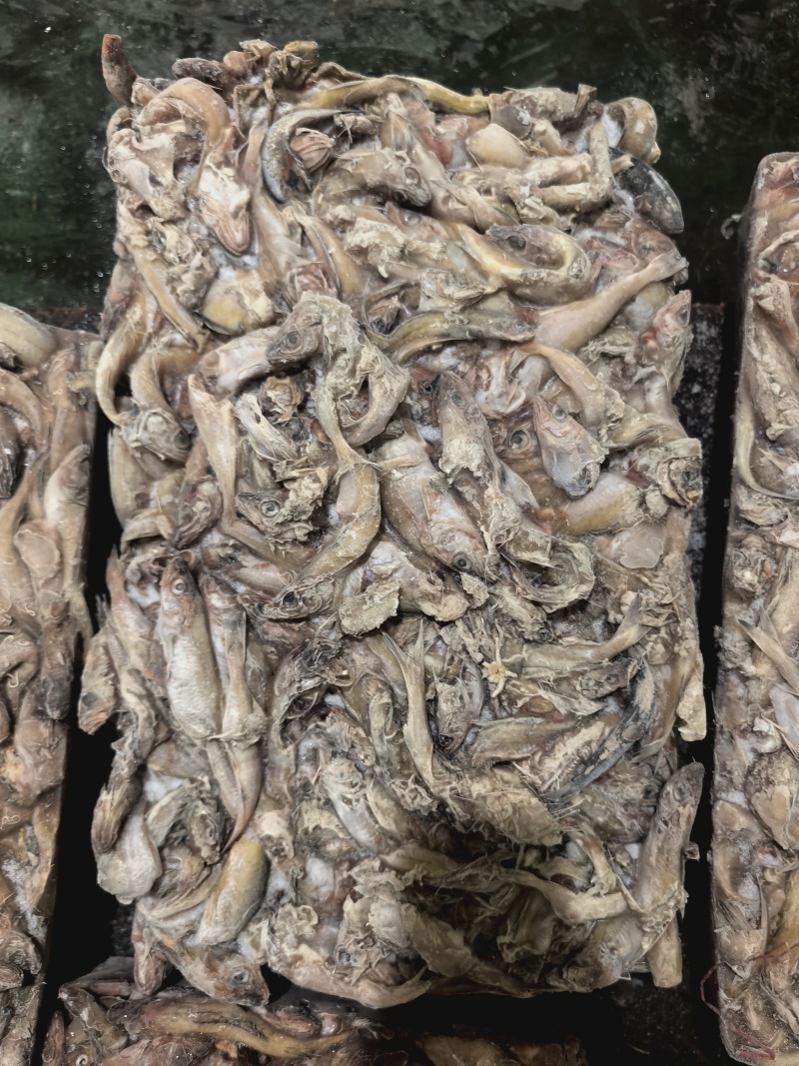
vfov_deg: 71.6
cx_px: 400
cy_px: 533
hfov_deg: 56.8
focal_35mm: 24
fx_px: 739
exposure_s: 1/33.3
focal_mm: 8.5
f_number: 1.6
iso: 500
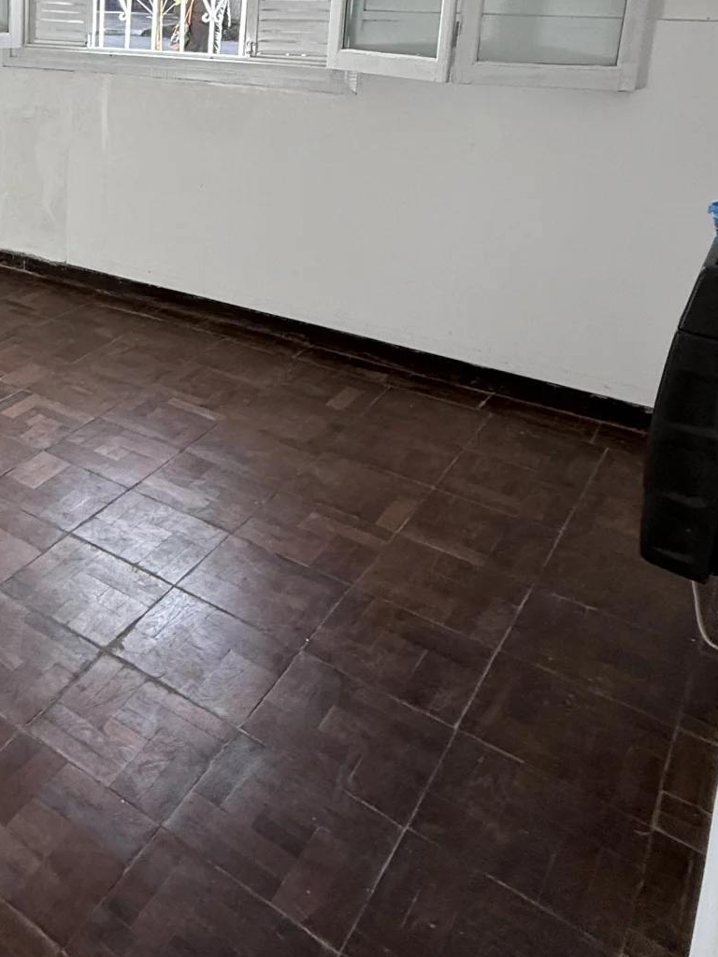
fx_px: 968
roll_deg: +0.7
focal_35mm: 35
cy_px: 147
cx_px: -131
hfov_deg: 33.5
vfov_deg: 48.6
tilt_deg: -10.8
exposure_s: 1/138
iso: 64
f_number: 2.2
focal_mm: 2.22
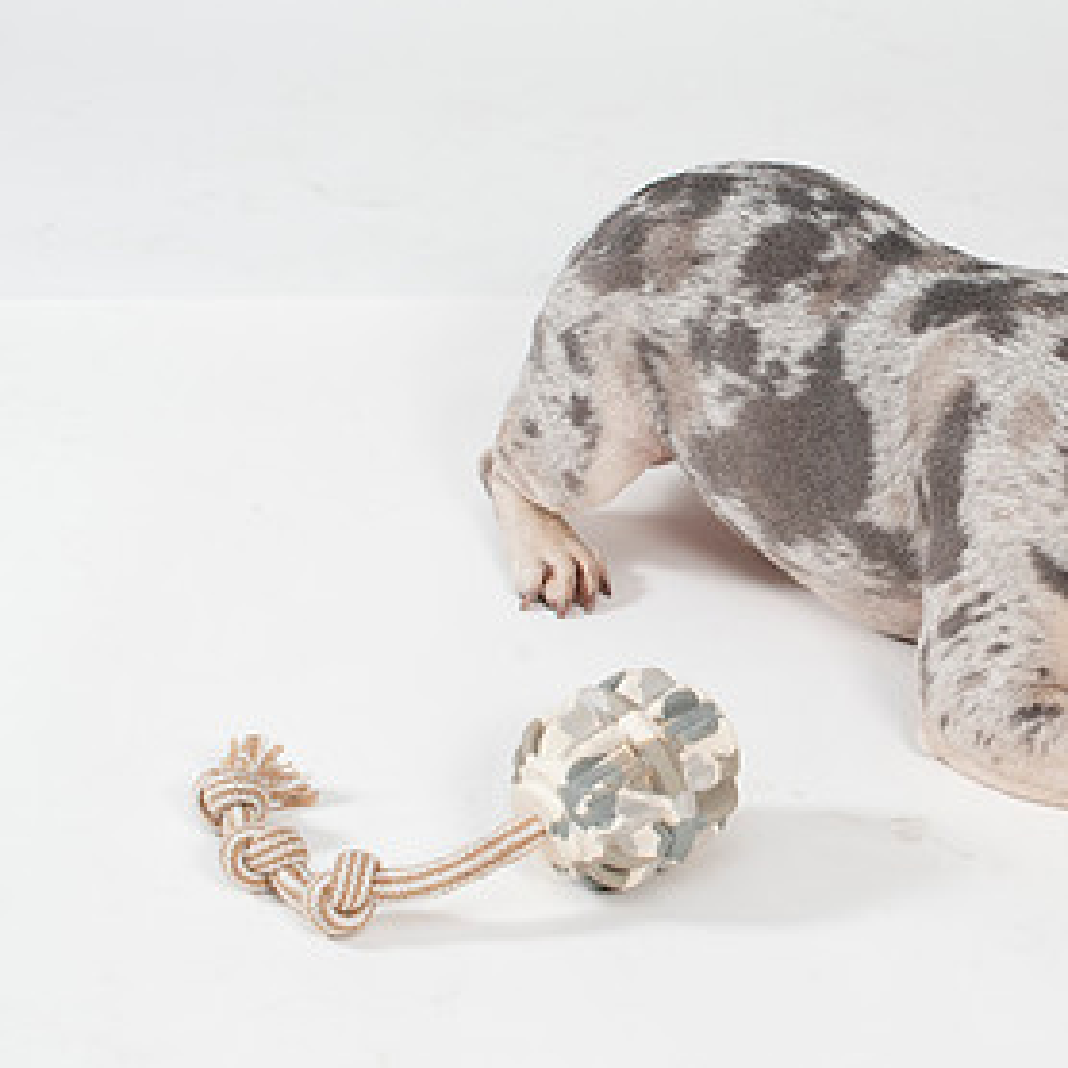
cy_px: 536
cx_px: 1046
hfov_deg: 18.2
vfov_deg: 18.7
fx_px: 3246
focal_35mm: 93
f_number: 8
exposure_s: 1/200
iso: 250
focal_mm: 50
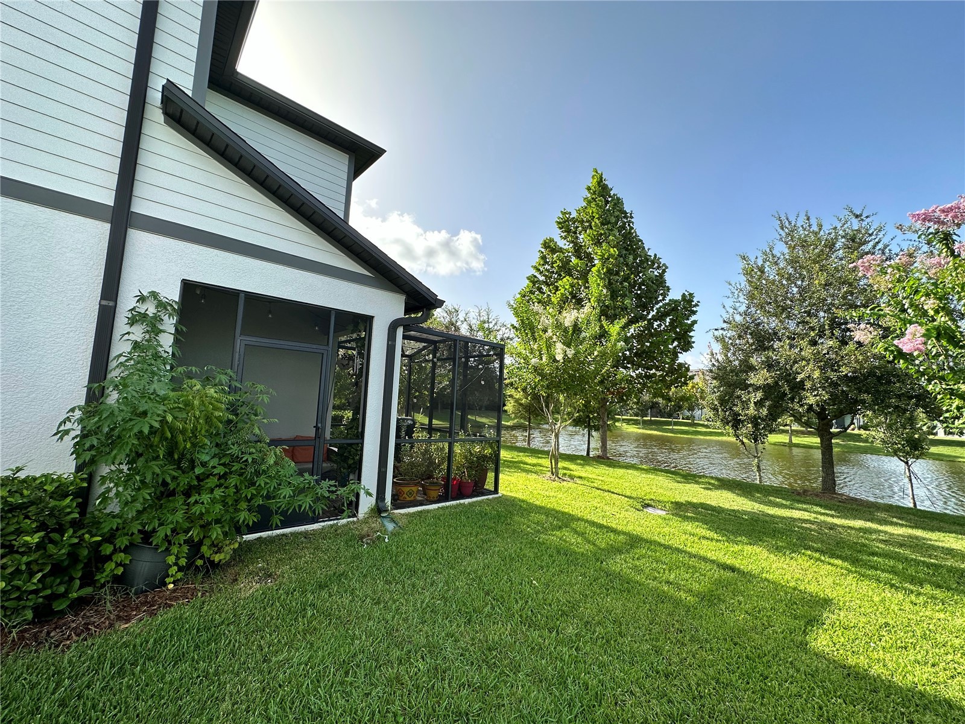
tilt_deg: +6.4
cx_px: 482
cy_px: 362
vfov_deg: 85.7
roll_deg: -2.6
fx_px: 390
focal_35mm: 14
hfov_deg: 102.1
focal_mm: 2.22
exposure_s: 1/1024
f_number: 2.2
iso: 40
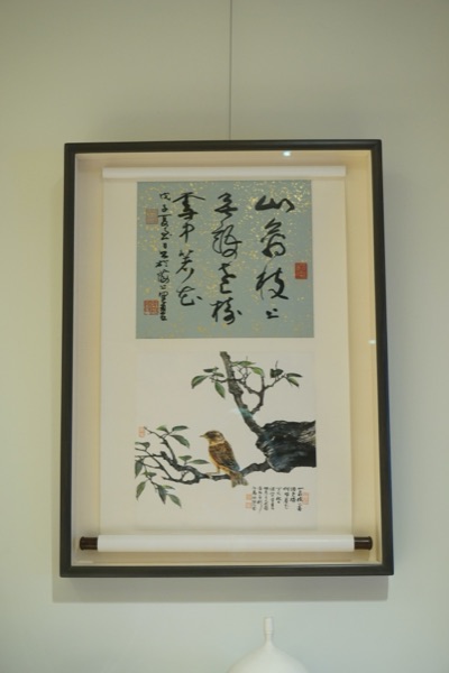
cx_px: 224
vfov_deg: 43.6
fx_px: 842
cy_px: 336
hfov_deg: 29.9
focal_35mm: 45
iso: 2500
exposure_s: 1/60
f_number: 4.5
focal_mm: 45
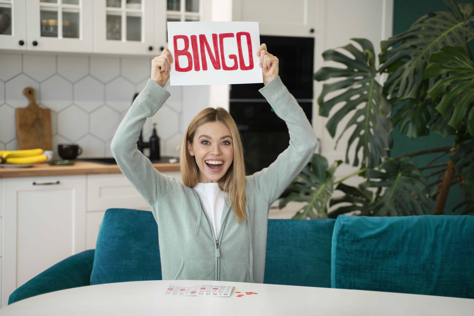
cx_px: 237
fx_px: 988
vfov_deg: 18.2
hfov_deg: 27.0
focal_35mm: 75
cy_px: 158
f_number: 2.8
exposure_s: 1/160
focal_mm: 75
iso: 640
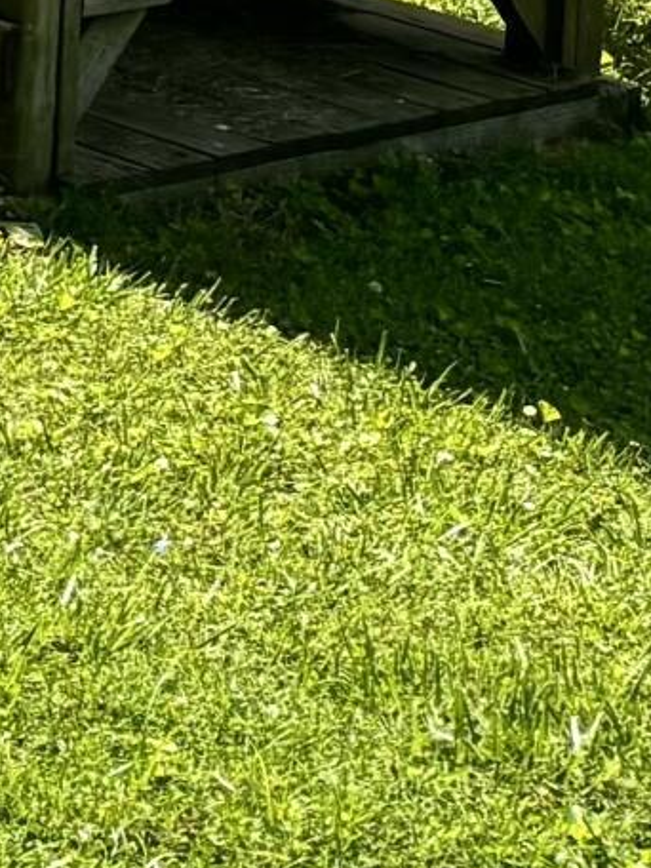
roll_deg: +0.1
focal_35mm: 171
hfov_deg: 7.0
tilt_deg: -3.7
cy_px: -1102
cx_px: -1761
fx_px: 4288
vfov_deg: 10.3
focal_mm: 5.96
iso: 50
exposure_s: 1/3311
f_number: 1.6
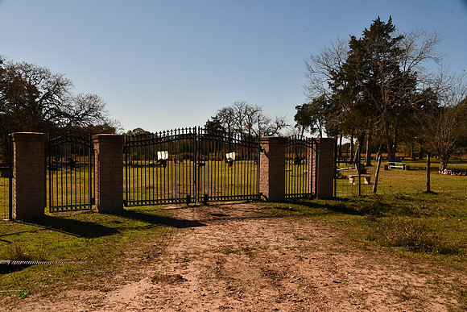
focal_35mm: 39
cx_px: 234
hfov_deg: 49.5
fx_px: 506
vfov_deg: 34.2
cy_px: 156
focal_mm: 26
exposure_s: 1/400
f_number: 13
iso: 125
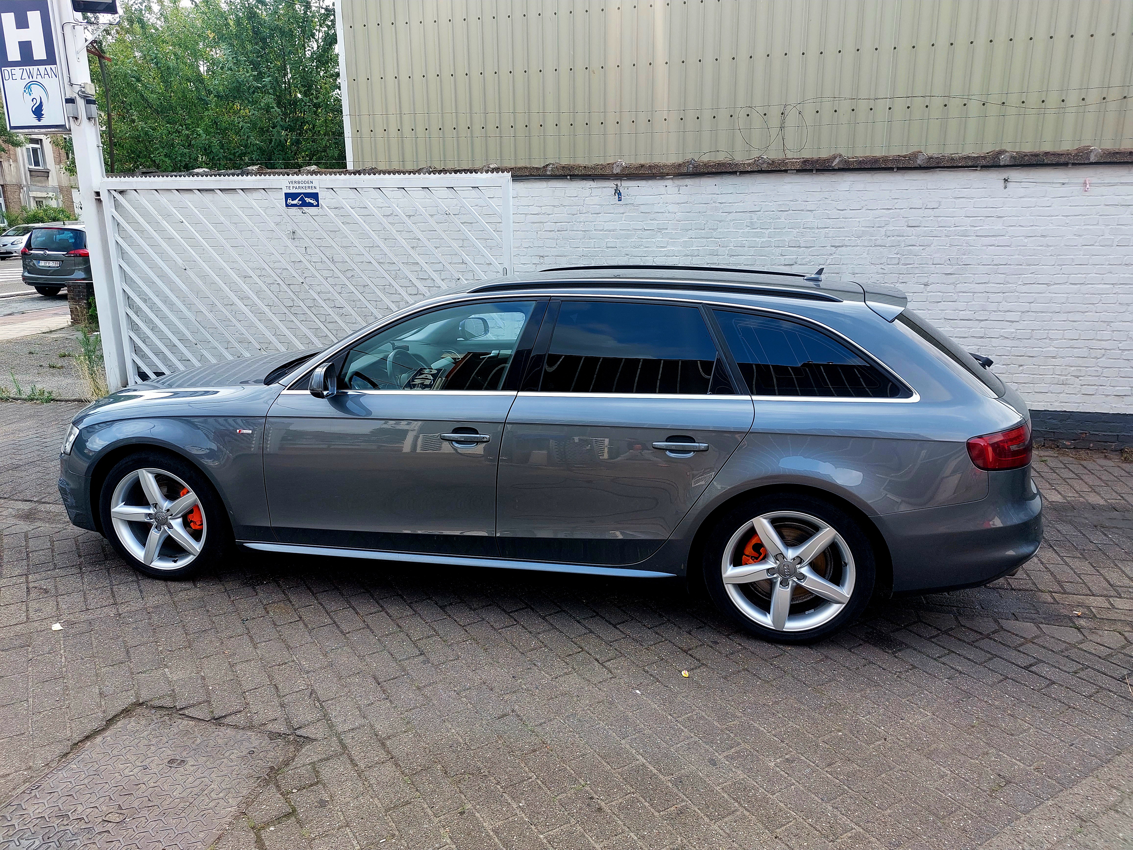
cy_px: 425
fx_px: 786
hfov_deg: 71.6
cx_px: 566
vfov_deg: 56.8
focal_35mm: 24
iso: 25
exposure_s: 1/217
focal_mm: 5.23
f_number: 1.8
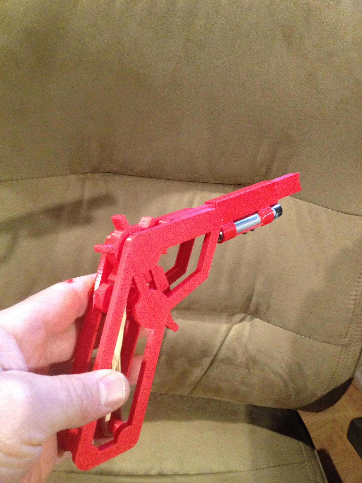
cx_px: 181
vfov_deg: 52.6
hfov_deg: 40.7
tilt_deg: -45.0
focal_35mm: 35
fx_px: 488
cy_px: 242
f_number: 2.4
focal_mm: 4.28
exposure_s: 1/20
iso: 400
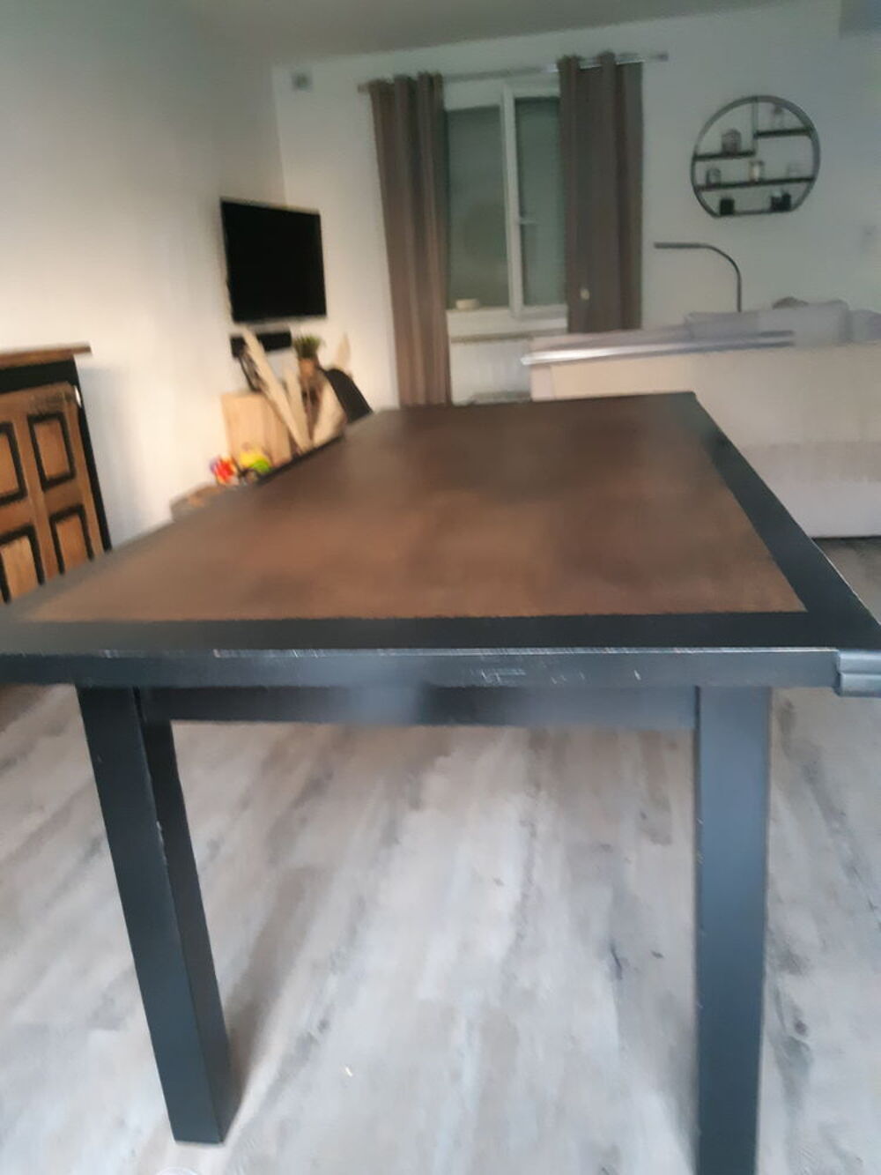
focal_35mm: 26
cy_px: 588
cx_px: 440
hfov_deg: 53.1
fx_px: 882
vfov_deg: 67.3
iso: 500
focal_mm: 3.93
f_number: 1.7
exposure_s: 1/25
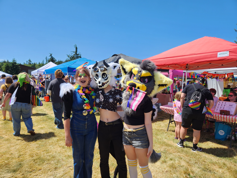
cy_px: 89
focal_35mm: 23
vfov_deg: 58.9
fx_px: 157
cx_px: 118
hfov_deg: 73.9
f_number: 1.8
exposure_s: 1/1192
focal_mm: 5.4
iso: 20
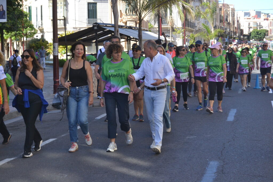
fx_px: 592
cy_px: 91
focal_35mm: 78
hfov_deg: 26.0
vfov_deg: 17.5
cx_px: 136
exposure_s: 1/500
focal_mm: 52
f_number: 5.6
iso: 450
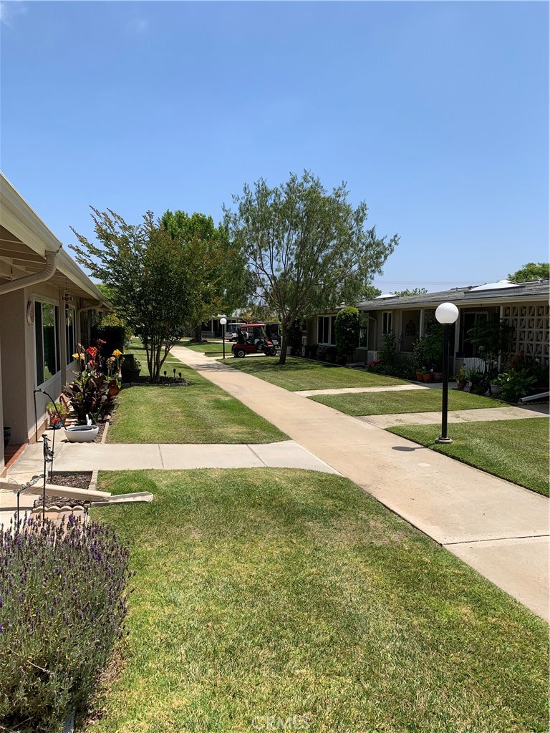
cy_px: 366
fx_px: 551
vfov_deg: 67.3
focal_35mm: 26
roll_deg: +0.4
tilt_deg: -8.0
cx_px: 275
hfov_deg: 53.1
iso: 25
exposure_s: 1/2755
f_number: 1.8
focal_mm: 4.25
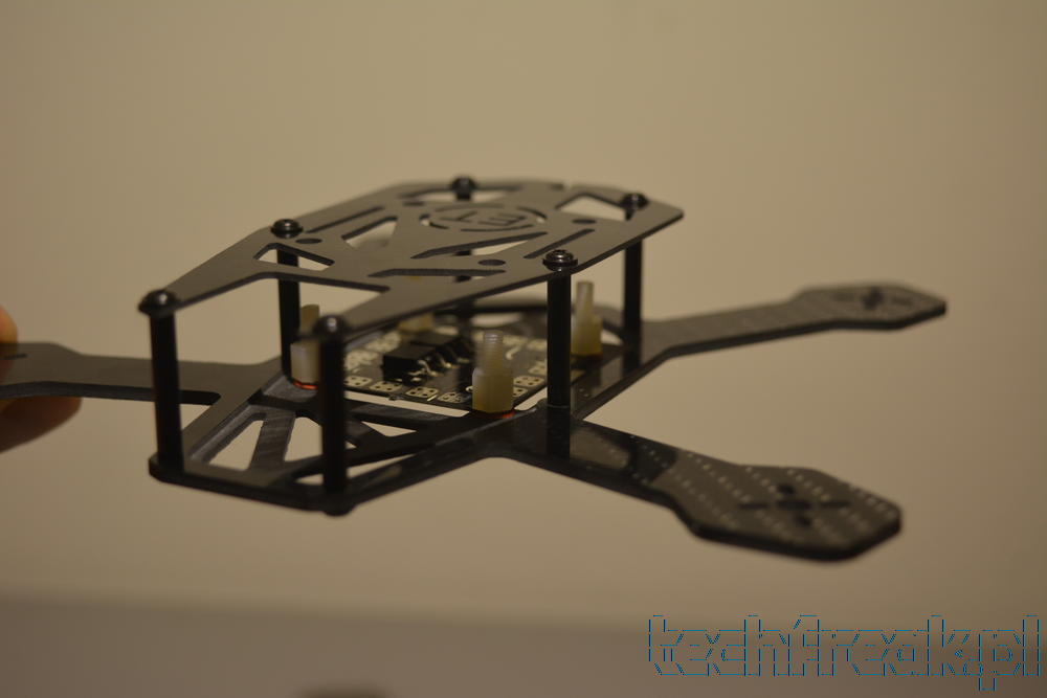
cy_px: 349
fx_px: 1745
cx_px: 524
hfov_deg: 33.4
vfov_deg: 22.6
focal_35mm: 60
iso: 400
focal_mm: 40
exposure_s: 1/100
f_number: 5
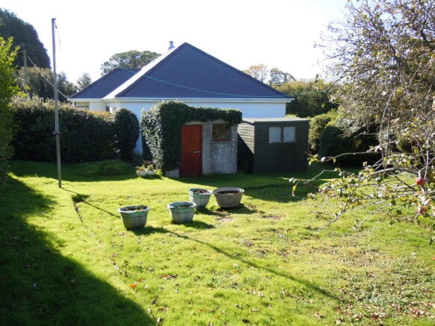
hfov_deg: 60.0
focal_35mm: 30
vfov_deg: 46.8
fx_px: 377
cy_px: 163
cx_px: 218
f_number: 3.5
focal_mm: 5.4
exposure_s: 1/250
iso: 100
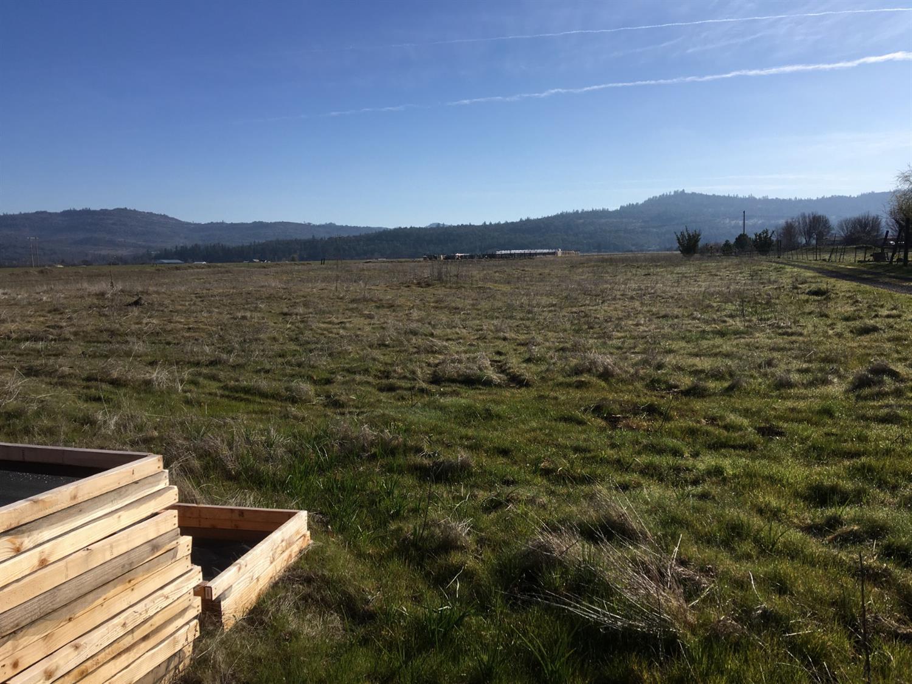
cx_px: 456
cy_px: 342
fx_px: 764
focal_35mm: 29
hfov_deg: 61.7
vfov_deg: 48.2
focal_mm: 4.15
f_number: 2.2
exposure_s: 1/2137
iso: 25
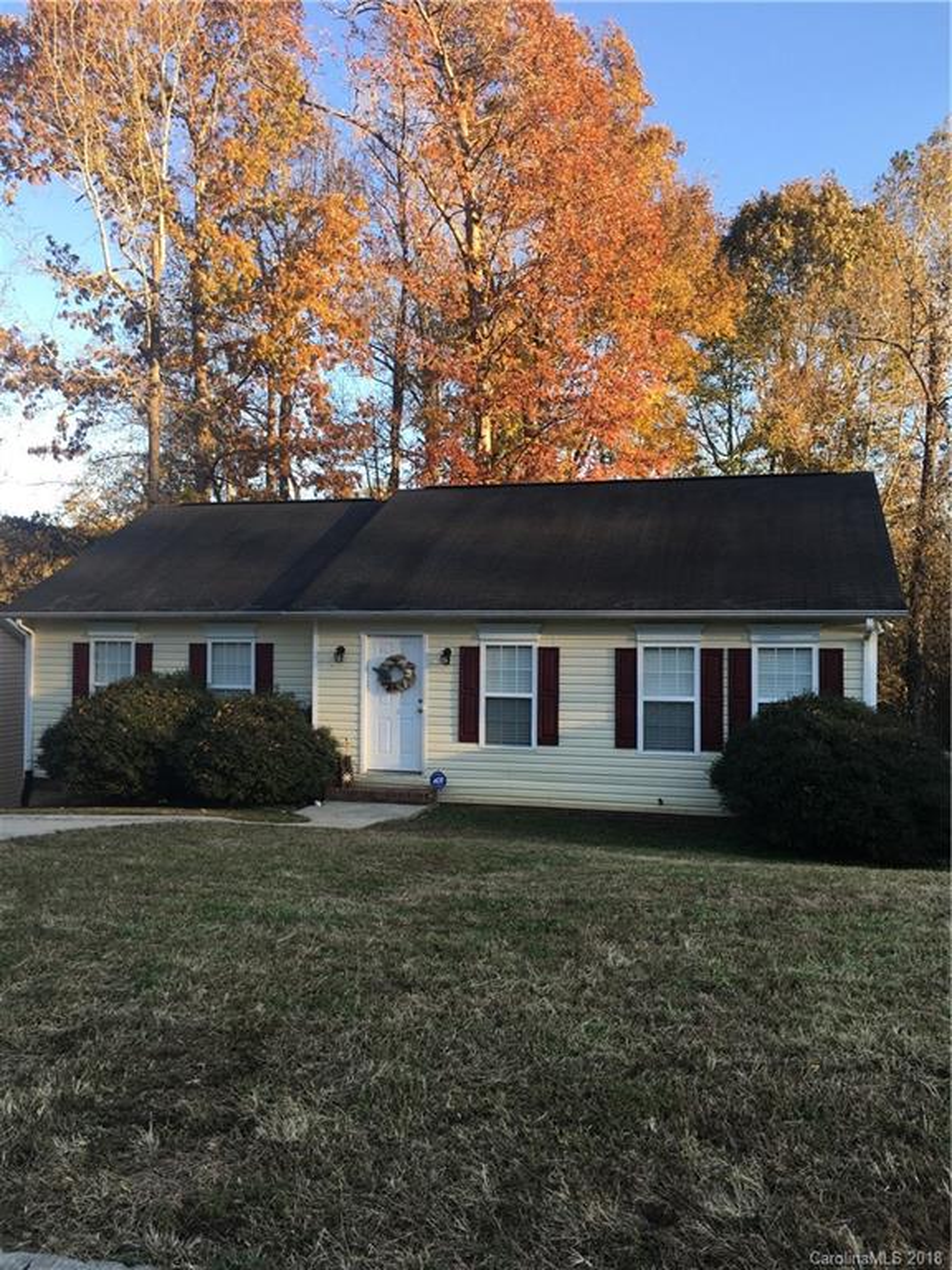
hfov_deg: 48.2
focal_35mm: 29
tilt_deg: +0.2
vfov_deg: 61.7
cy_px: 635
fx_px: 1063
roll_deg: -0.5
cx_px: 476
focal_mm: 4.15
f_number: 2.2
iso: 25
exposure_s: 1/232
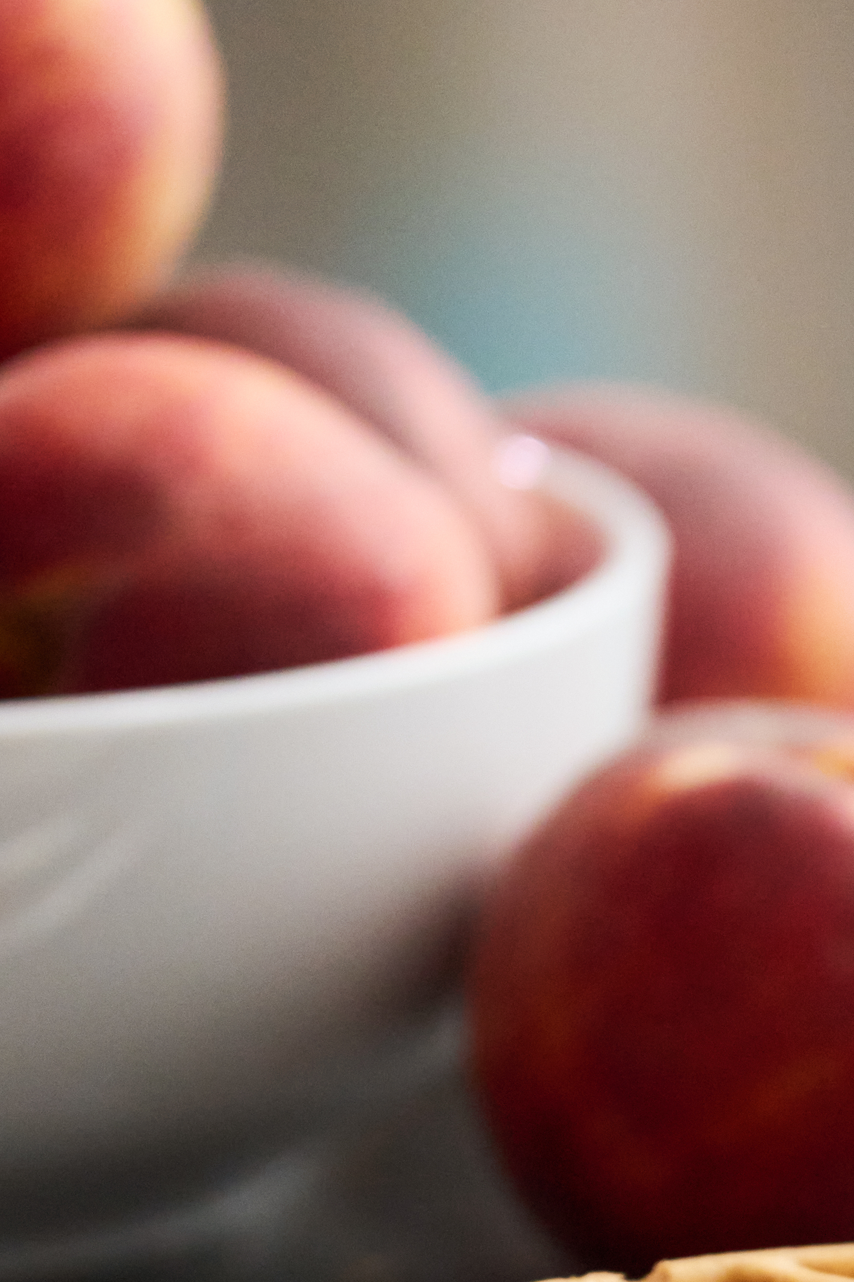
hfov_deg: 1.9
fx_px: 25589
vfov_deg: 2.9
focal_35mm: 719
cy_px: 1514
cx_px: 931
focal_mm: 200
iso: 1600
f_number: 4
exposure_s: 1/160
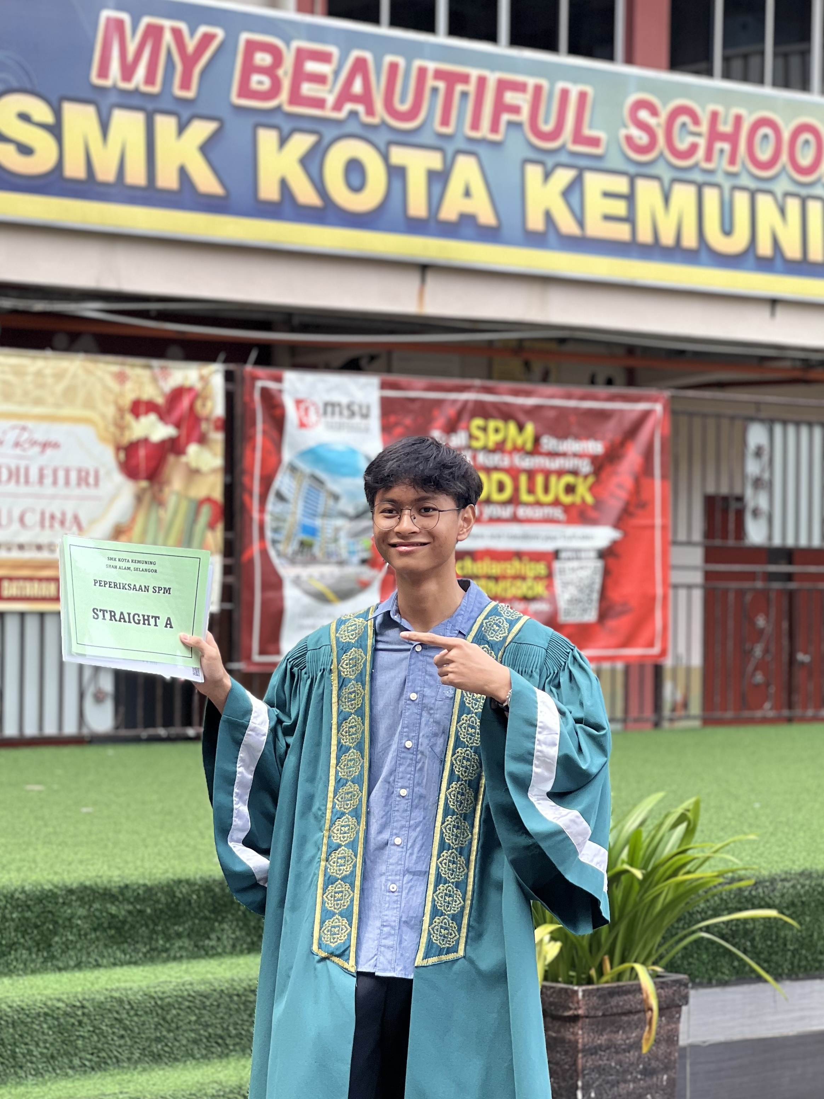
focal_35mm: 77
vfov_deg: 25.3
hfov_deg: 19.1
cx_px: 412
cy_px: 550
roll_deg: -1.7
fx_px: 2444
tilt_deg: +2.0
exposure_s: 1/121
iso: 25
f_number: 2.8
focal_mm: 9
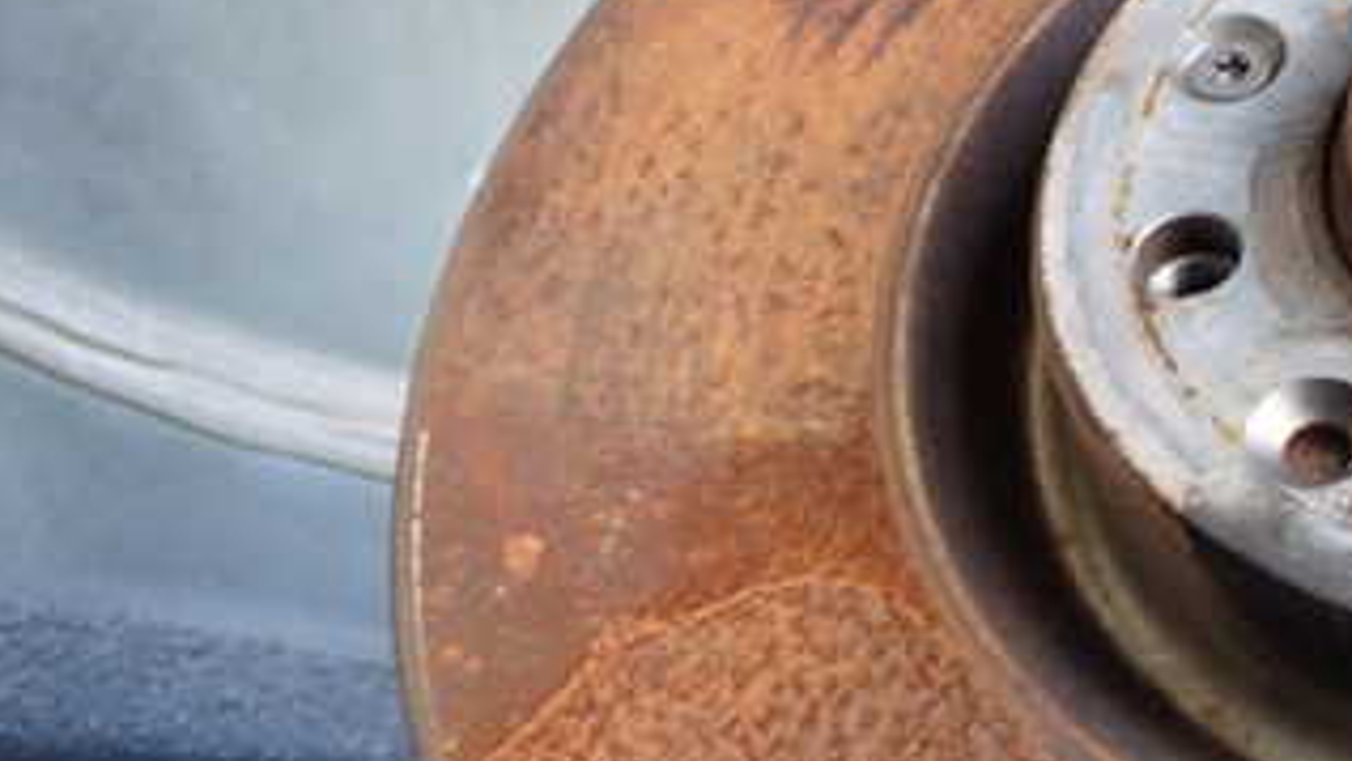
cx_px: 1195
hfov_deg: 27.6
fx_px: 2653
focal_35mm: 74
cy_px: 523
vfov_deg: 16.3
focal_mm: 6.37
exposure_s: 1/40
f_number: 2.5
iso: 200
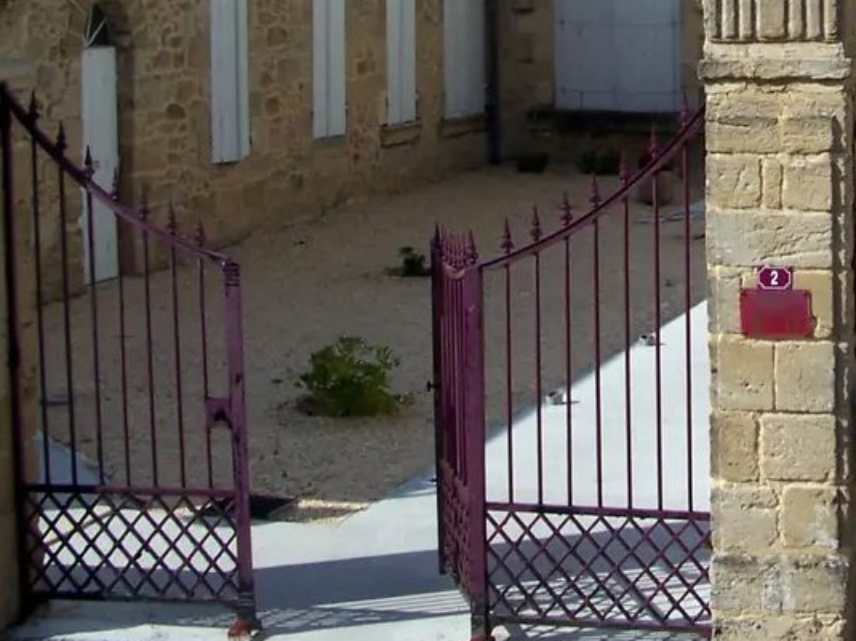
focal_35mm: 91
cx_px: 842
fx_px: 2250
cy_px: -58
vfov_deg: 15.8
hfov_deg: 20.9
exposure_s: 1/500
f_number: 5.6
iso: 80
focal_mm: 6.3
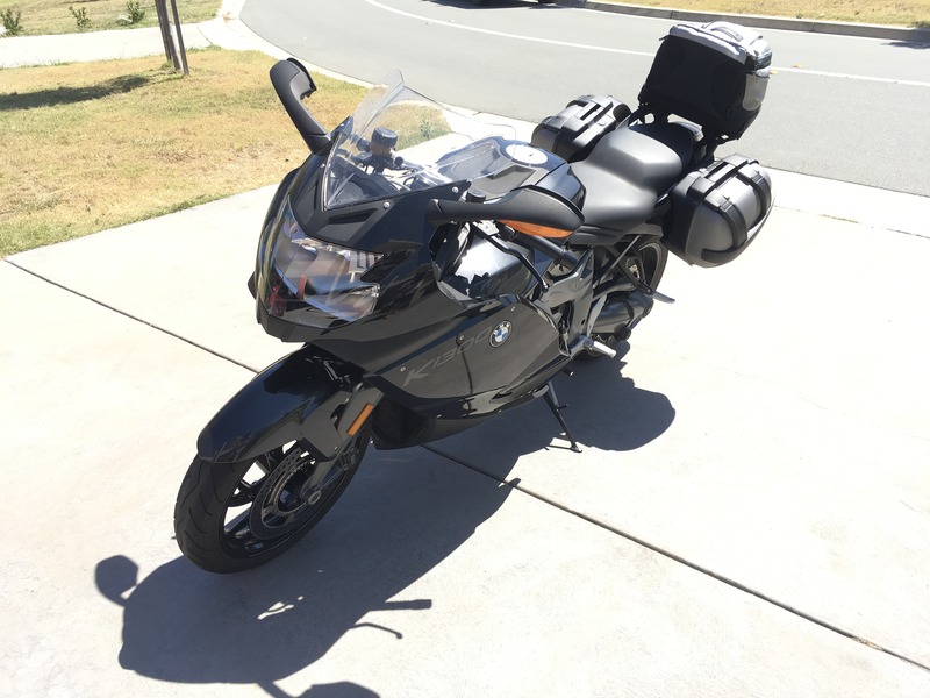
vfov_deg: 48.2
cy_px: 349
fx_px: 779
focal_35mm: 29
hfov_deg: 61.7
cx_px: 465
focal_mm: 4.15
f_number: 2.2
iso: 25
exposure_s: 1/641
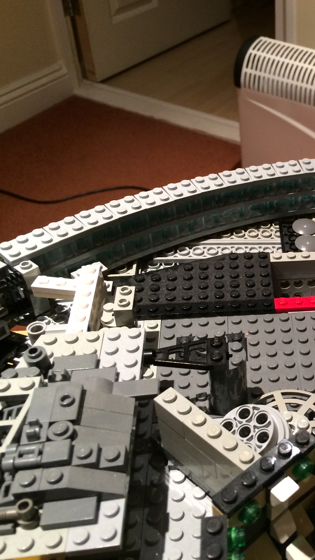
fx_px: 653
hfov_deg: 24.9
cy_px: 281
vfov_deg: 46.4
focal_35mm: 44
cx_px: 363
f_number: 2.2
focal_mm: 4.12
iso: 160
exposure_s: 1/30
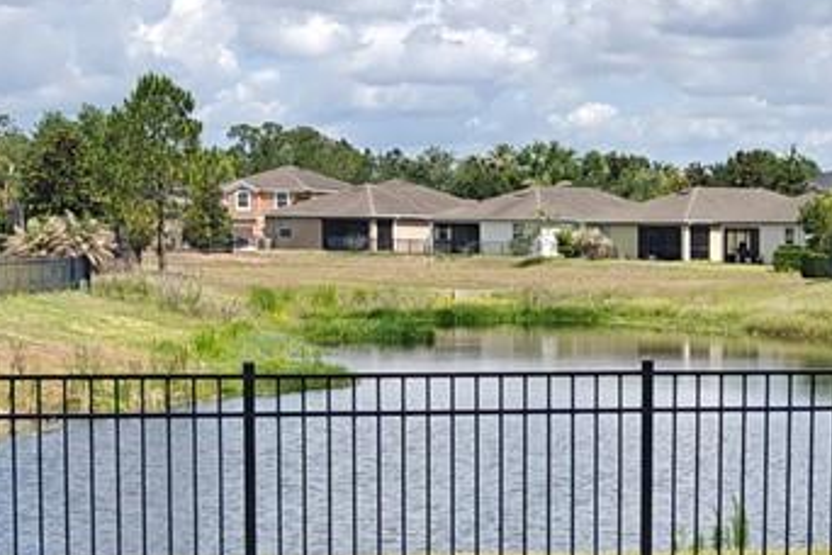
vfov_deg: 12.1
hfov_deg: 17.9
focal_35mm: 112
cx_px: 805
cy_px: 511
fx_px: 2588
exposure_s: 1/1027
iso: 50
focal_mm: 6.06
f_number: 1.6
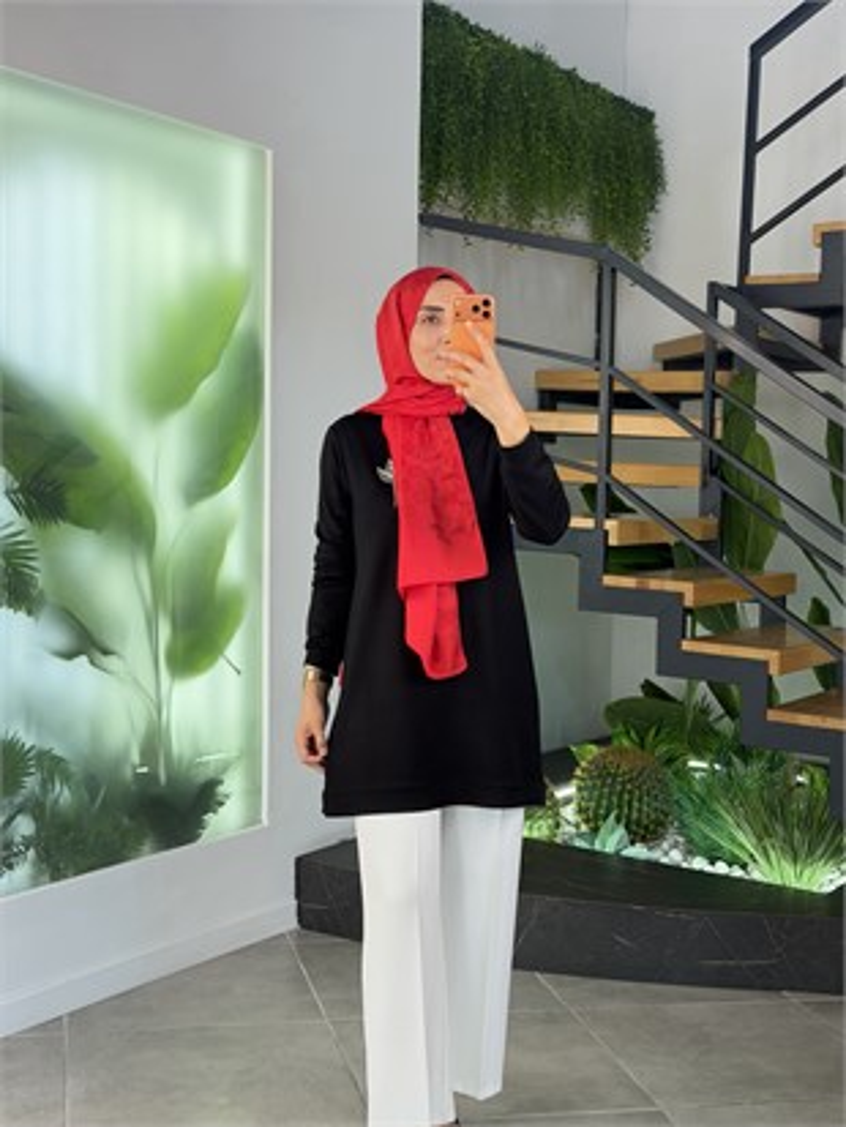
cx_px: 423
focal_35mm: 48
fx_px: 1563
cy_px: 564
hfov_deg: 30.3
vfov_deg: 39.6
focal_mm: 6.76
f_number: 1.78
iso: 50
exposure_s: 1/121
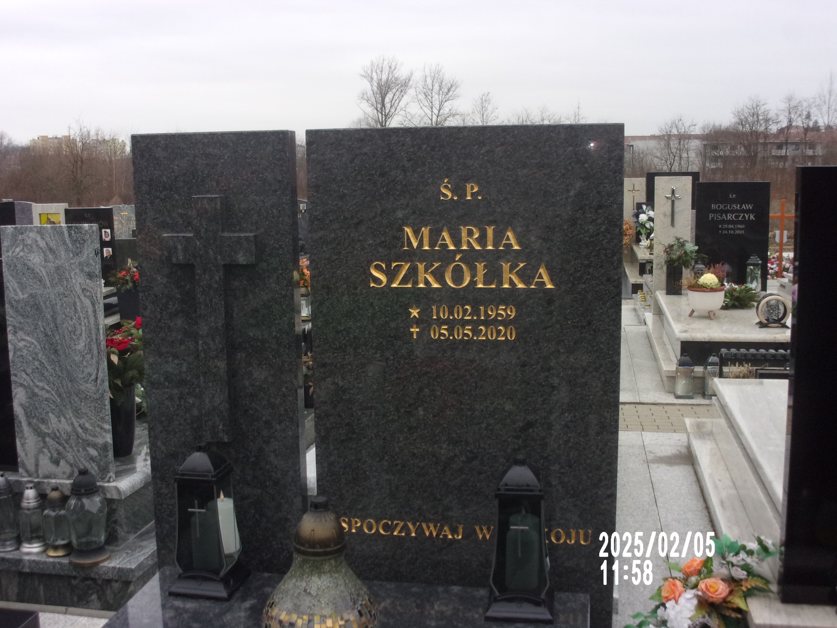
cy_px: 314
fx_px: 1040
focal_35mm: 43
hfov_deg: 43.9
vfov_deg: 33.6
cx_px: 418
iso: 200
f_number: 4.7
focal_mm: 7.8
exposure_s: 1/350
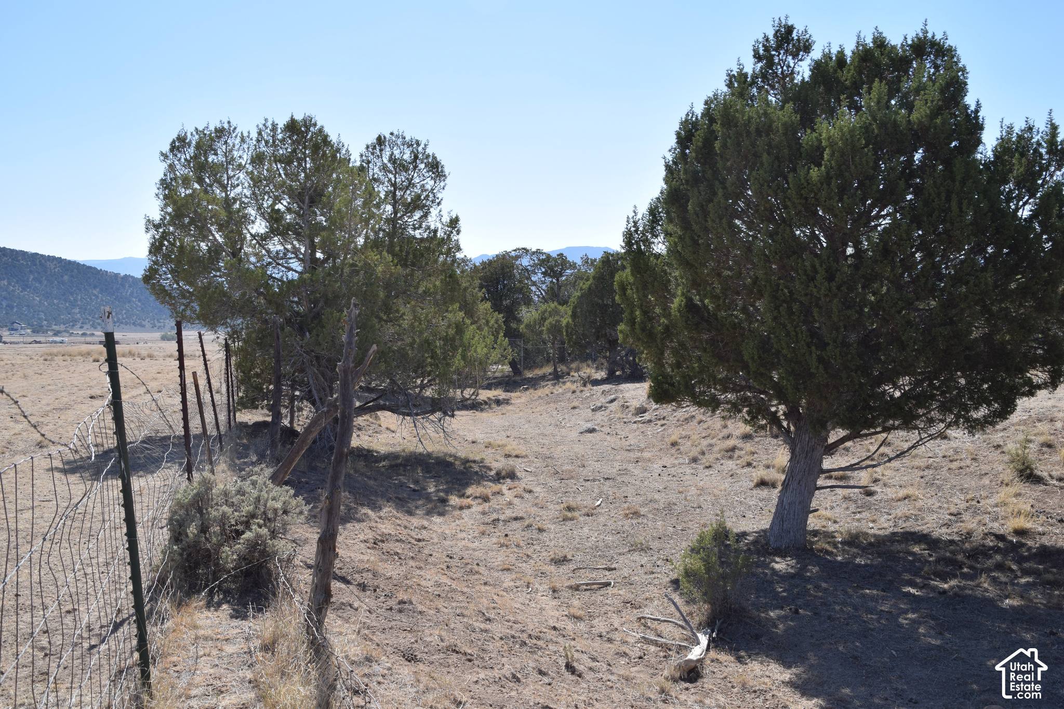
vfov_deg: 40.0
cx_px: 532
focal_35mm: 33
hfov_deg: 57.2
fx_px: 975
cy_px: 354
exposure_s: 1/250
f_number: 8
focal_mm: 22
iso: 100
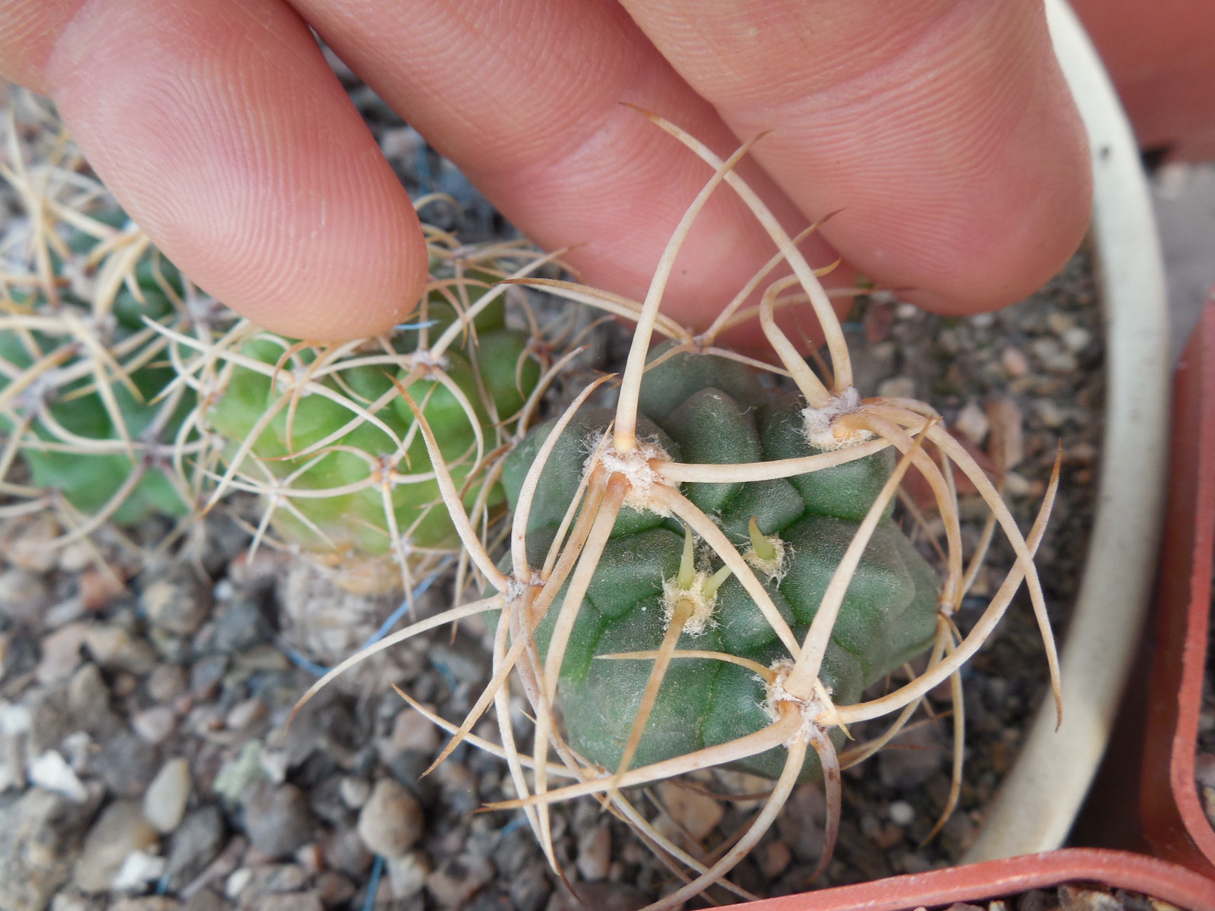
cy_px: 456
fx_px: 1088
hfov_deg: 58.4
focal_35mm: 31
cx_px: 608
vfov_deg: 45.4
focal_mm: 5.6
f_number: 3.6
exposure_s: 1/30
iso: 160
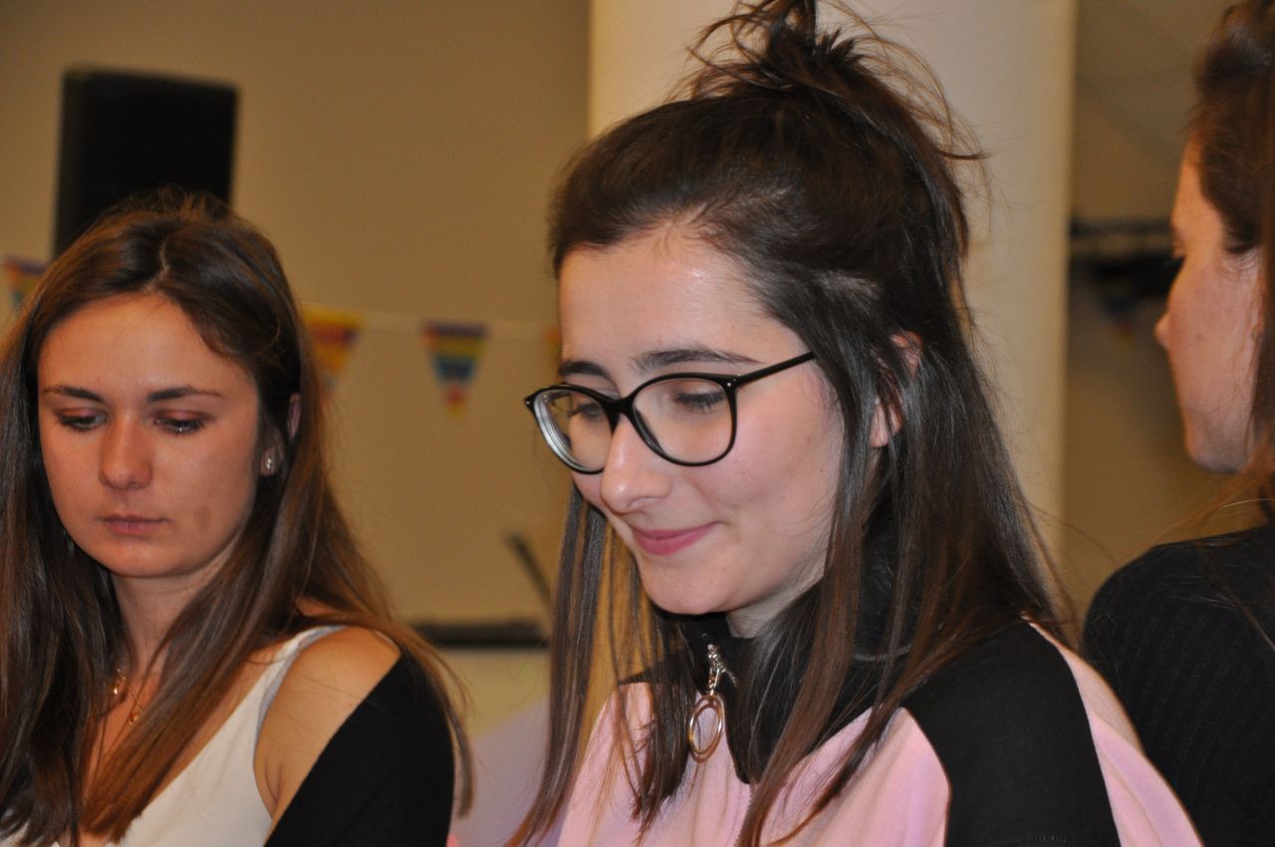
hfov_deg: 15.2
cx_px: 638
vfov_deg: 10.1
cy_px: 424
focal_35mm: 135
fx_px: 4775
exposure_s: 1/60
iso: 800
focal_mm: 90
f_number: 5.3
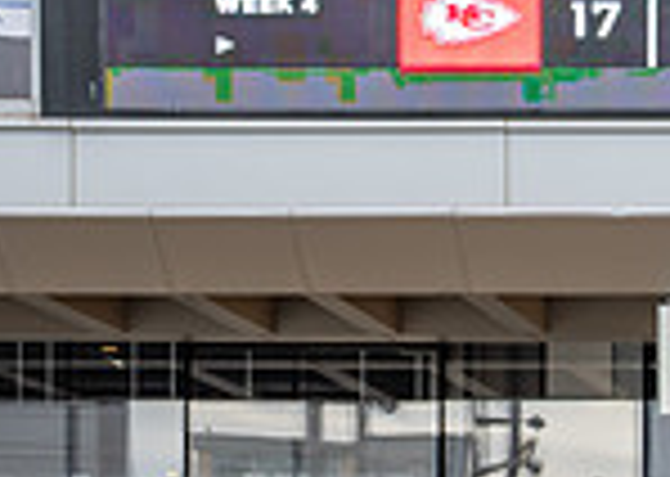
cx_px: 1275
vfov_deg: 6.1
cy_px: 824
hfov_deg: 8.3
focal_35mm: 232
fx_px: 4409
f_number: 4
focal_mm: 50
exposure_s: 1/400
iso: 250
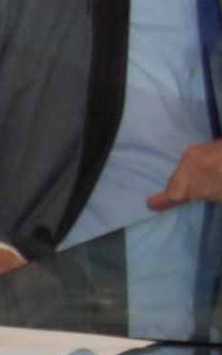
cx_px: -1129
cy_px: 315
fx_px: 5864
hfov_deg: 2.1
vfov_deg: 3.5
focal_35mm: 606
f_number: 5.6
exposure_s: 1/60
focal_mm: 50
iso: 400
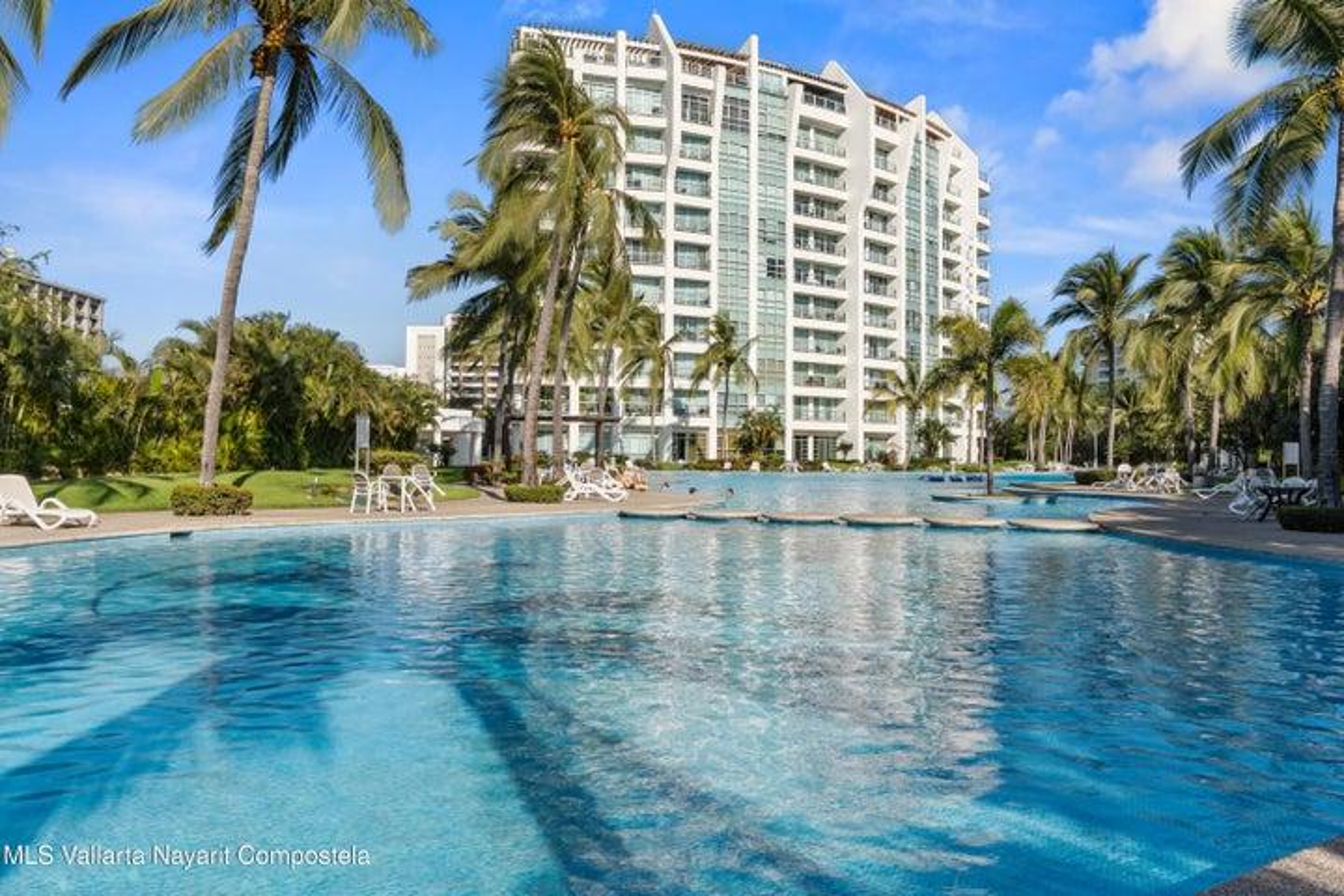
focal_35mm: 27
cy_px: 448
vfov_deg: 47.9
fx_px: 1008
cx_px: 672
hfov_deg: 67.4
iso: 125
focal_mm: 18
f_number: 13
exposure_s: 1/30
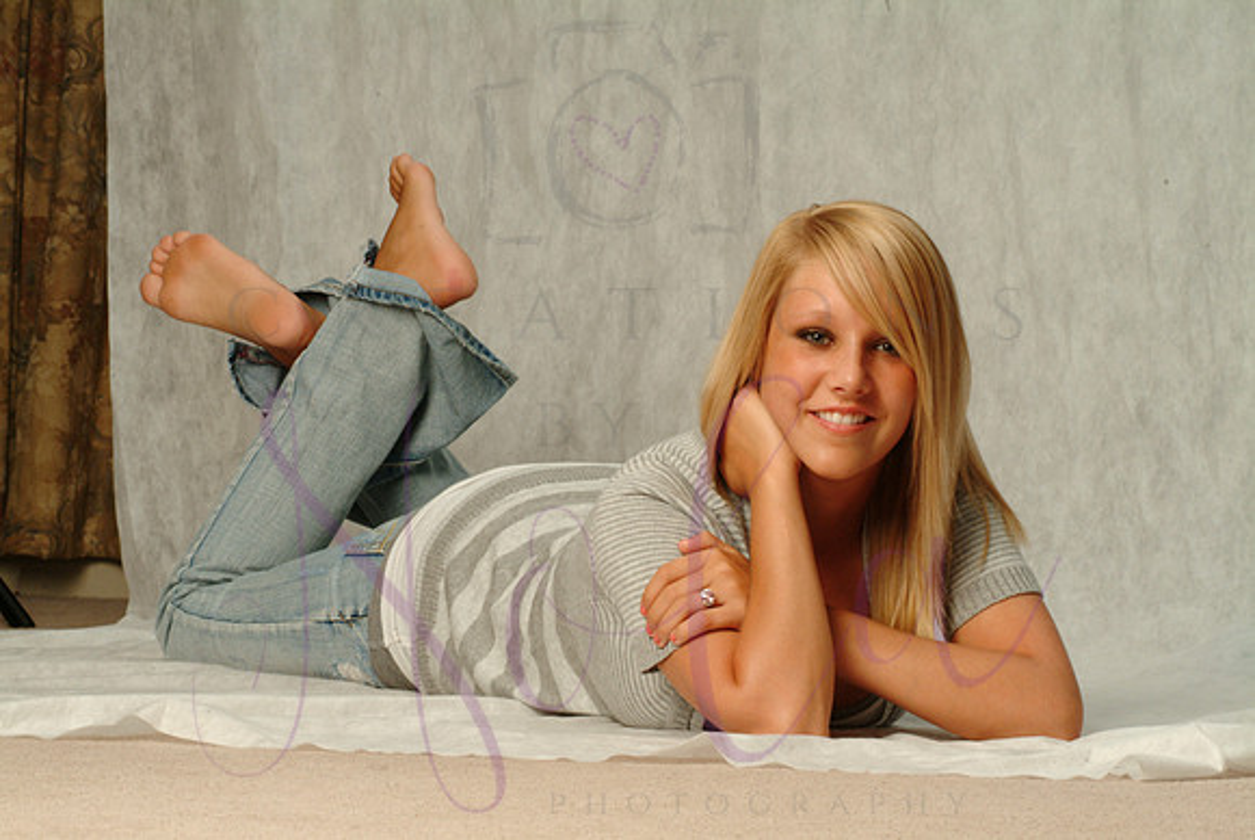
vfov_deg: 10.7
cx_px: 628
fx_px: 4502
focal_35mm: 129
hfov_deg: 15.9
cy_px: 420
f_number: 13
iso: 400
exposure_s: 1/125
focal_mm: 86
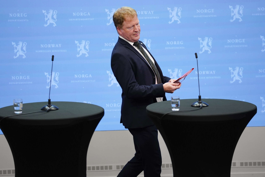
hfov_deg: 14.0
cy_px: 88
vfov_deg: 9.3
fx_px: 1082
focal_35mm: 147
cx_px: 132
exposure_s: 1/250
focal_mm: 147
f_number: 2.8
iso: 1600
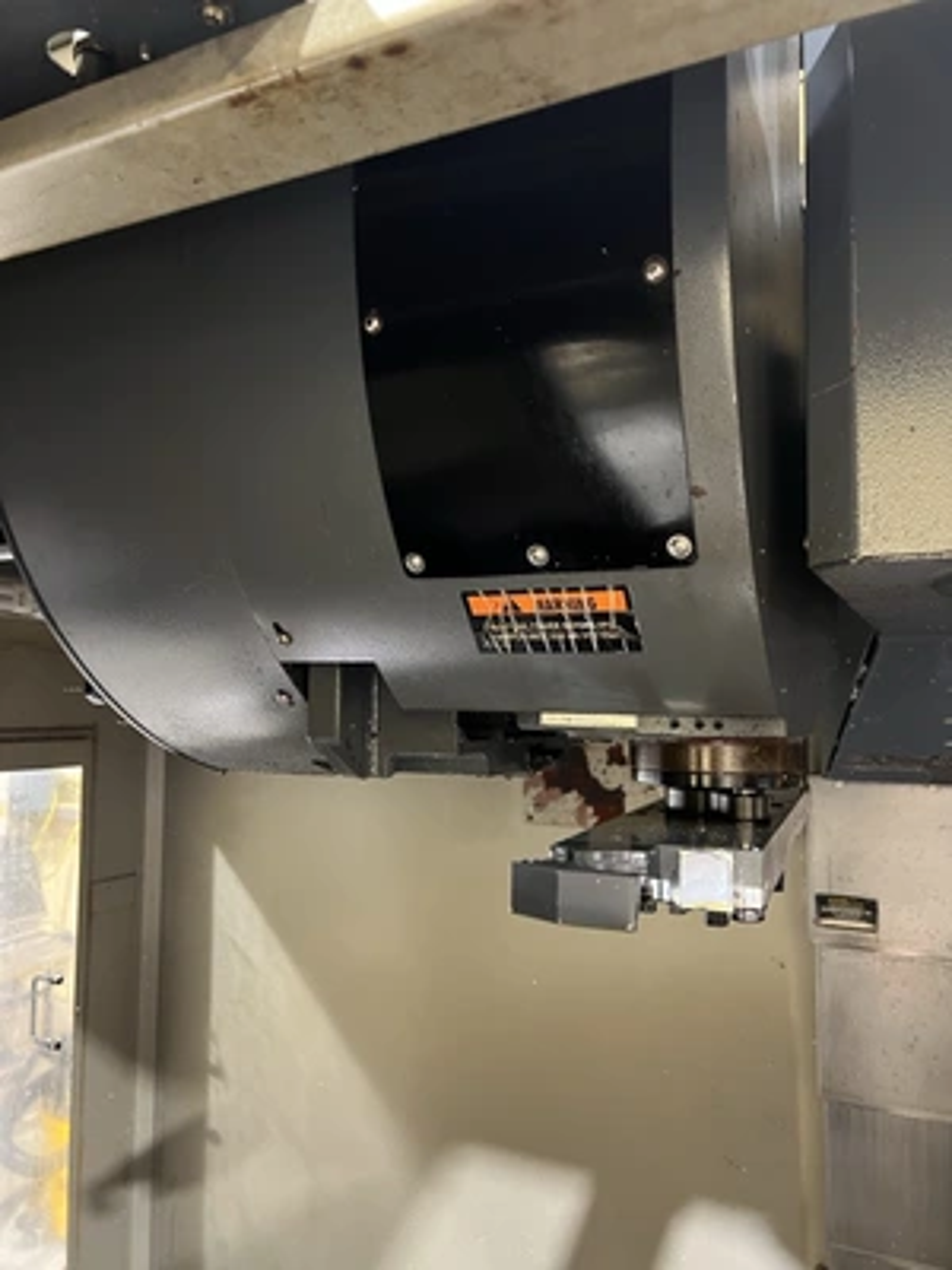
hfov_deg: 53.1
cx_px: 476
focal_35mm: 26
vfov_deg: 67.3
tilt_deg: +4.0
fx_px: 953
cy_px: 635
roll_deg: -0.6
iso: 500
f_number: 1.5
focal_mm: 5.7
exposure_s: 1/40
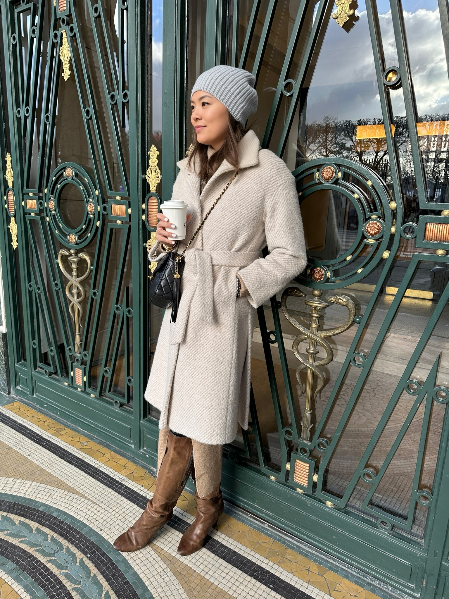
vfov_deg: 71.6
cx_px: 224
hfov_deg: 56.8
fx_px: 415
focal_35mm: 24
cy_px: 300
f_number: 1.78
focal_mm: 6.86
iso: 80
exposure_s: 1/404
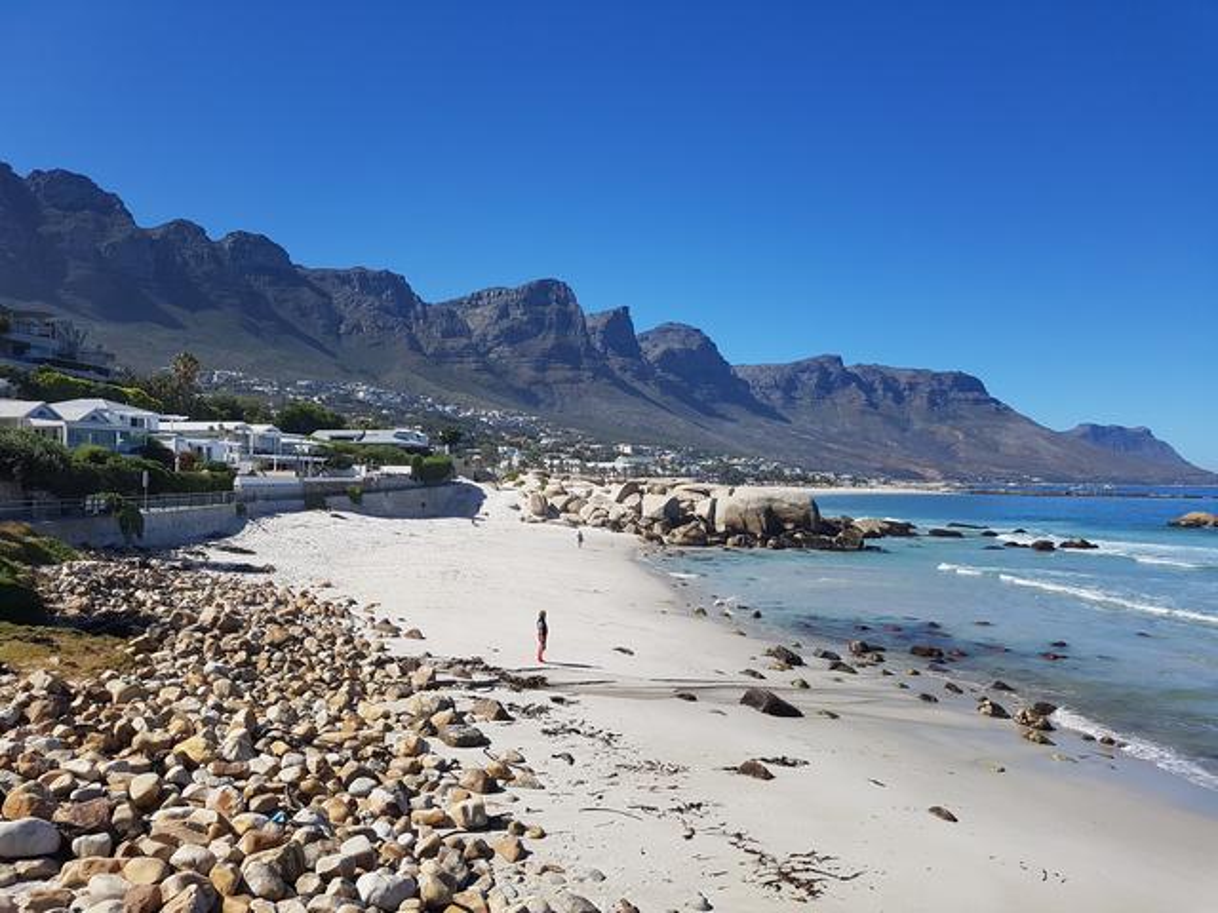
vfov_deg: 53.1
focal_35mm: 26
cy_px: 456
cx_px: 609
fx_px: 915
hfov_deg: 67.3
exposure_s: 1/3456
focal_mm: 4.2
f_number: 1.7
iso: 50
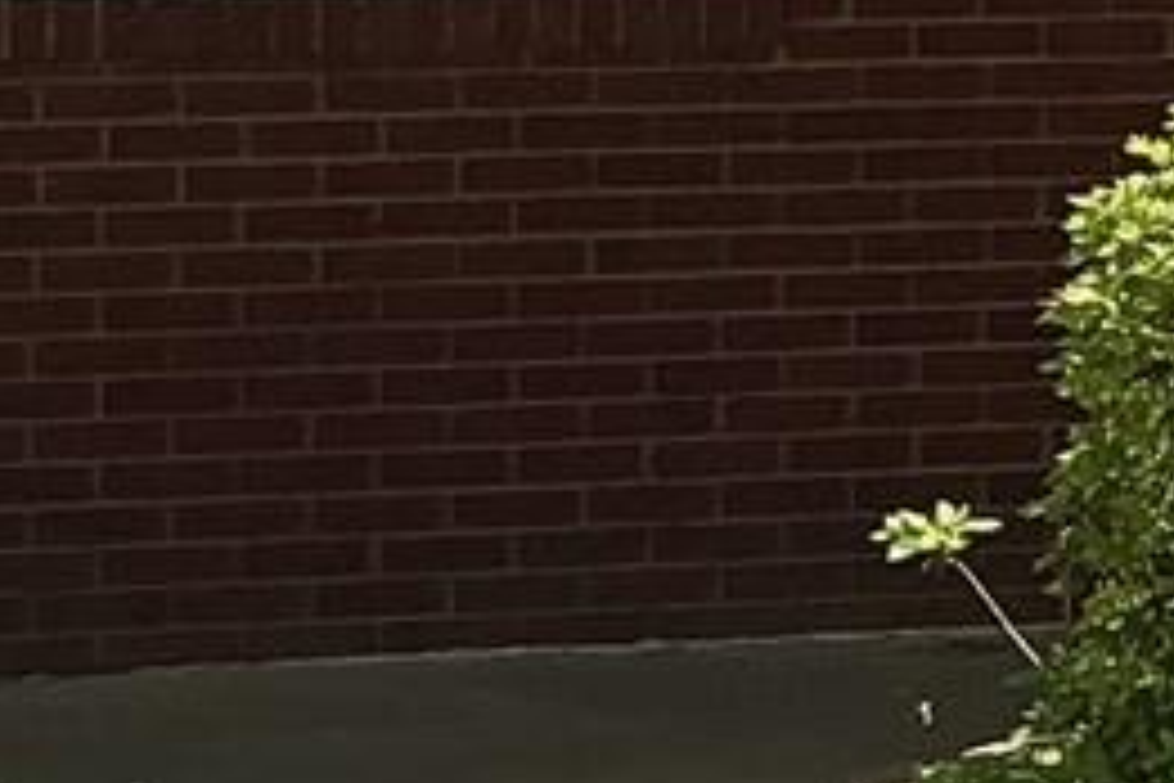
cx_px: 2649
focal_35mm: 237
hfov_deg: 8.1
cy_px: -554
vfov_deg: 5.7
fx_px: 7728
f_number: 1.8
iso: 25
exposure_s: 1/759
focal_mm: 3
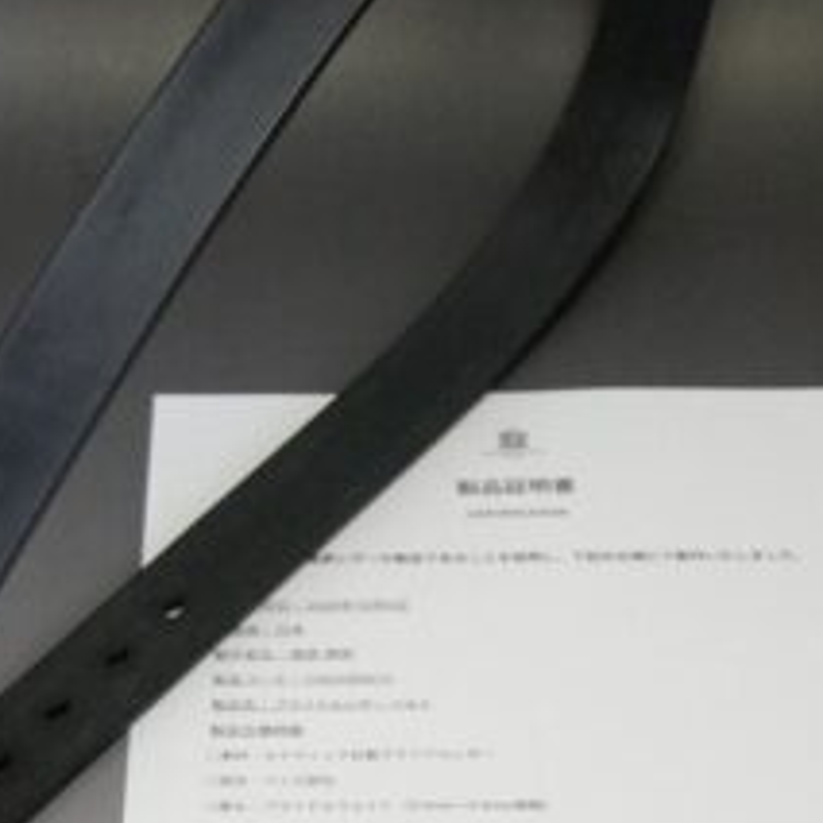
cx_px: 267
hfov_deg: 15.6
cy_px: 483
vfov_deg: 15.7
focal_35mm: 111
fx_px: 2991
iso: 2000
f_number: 5
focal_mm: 31
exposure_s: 1/160
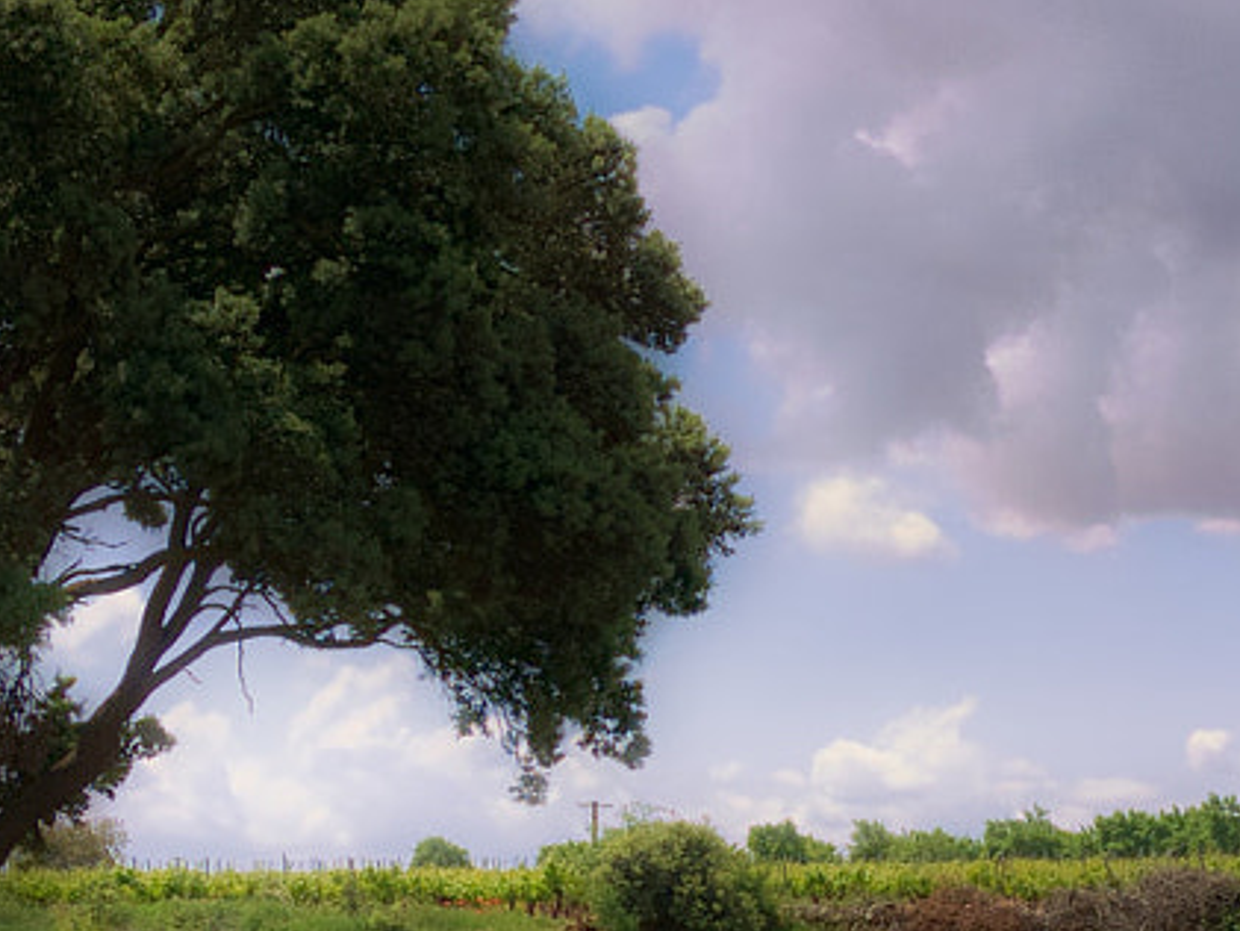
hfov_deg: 12.9
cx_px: 1037
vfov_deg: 9.7
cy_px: 822
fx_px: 5446
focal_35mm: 152
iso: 100
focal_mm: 20
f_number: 8
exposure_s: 1/500
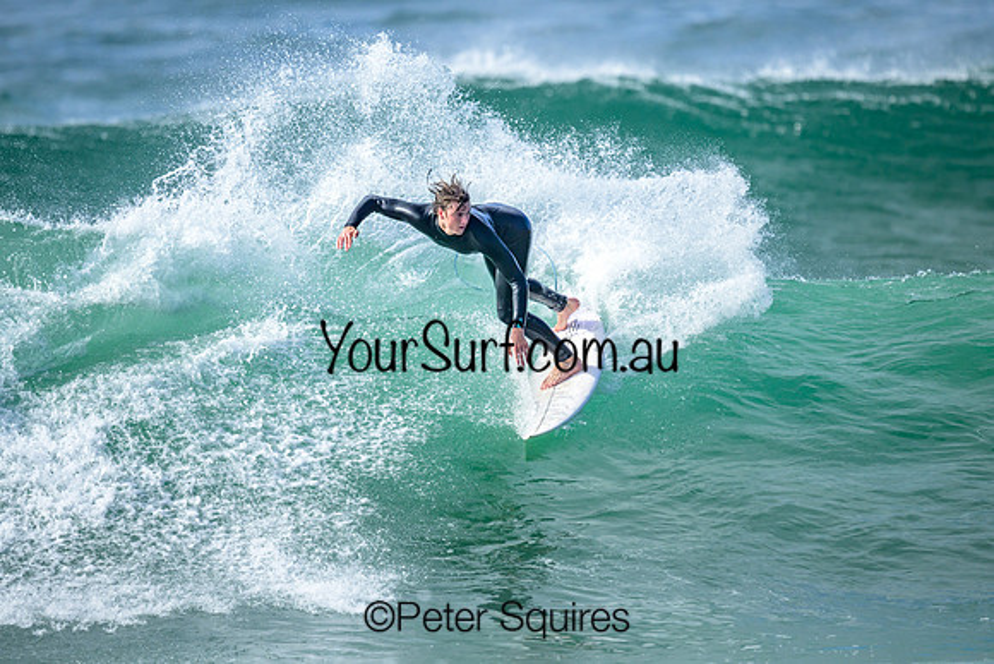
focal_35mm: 897
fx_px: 24783
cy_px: 292
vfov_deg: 1.5
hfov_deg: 2.3
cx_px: 458
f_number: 6.3
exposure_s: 1/2000
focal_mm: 800
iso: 360
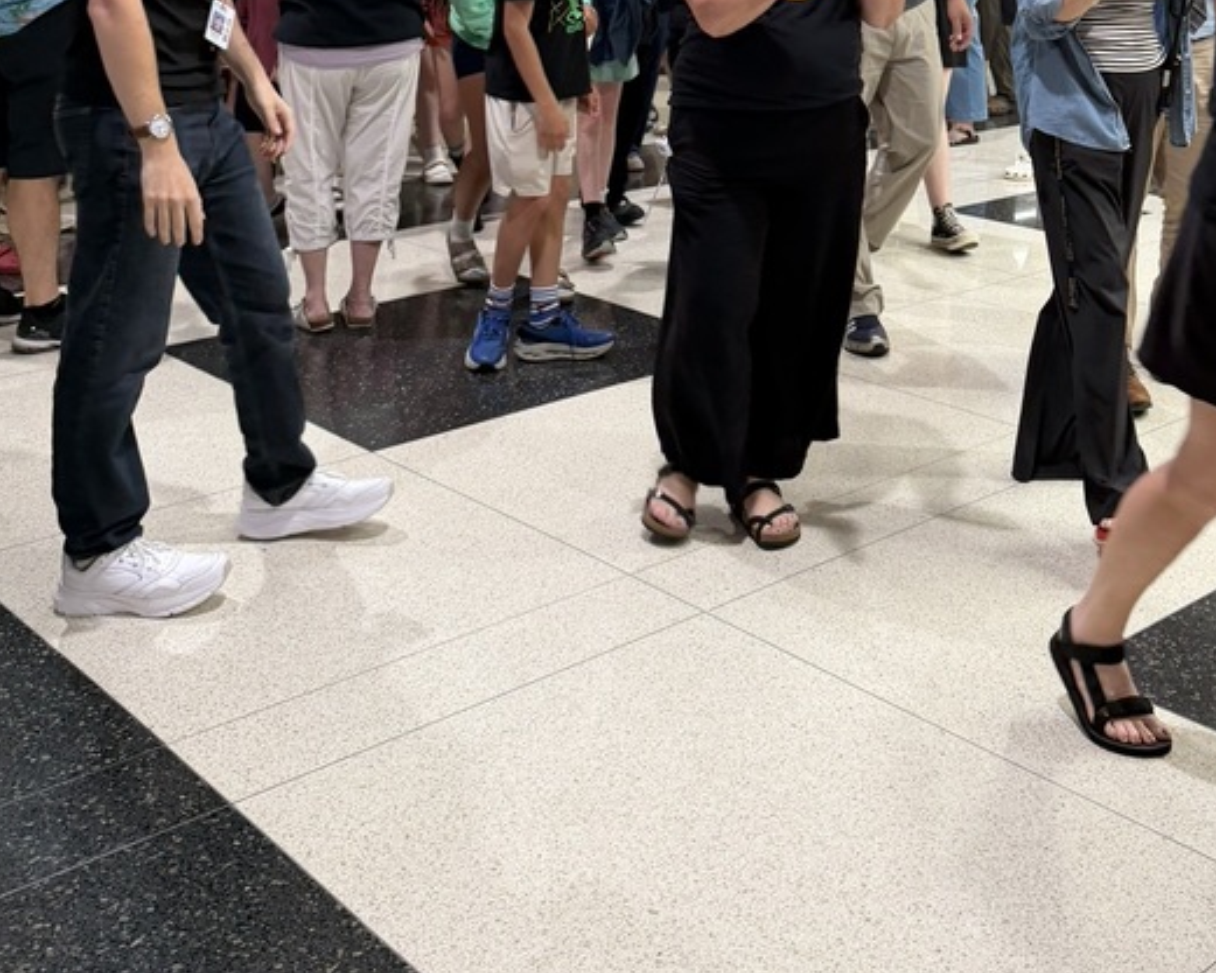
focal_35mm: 46
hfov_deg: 39.7
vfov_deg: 29.9
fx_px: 1656
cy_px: -58
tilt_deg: -3.0
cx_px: 831
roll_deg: +0.8
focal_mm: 6.76
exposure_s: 1/60
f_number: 1.78
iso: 200
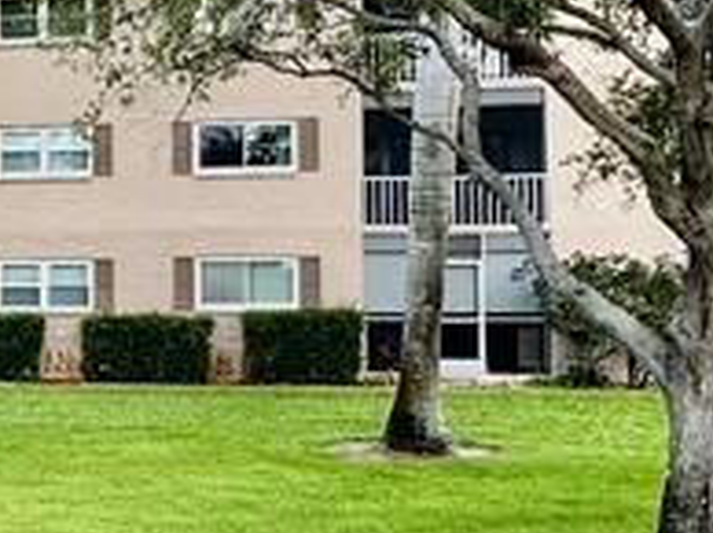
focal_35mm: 74
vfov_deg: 19.8
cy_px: 239
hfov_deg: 24.0
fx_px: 1522
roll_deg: -0.7
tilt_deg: +2.2
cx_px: -136
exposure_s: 1/231
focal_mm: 2.22
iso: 40
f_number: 2.2
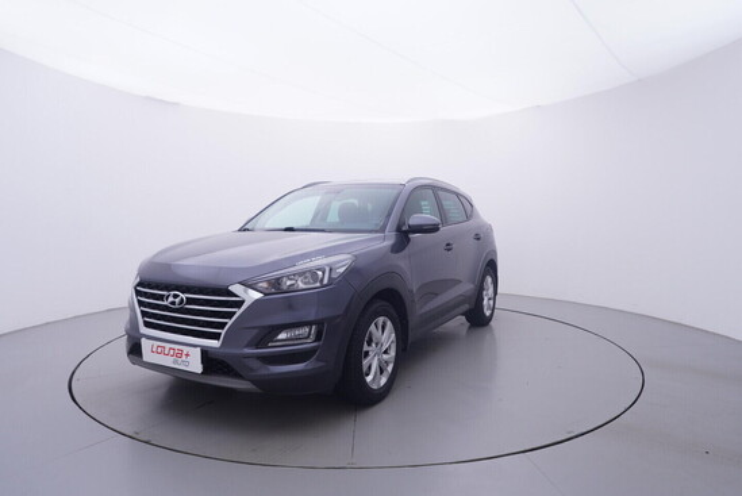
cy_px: 248
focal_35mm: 22
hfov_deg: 77.3
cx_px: 371
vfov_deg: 56.2
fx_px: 464
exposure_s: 1/80
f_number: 5
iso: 200
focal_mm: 15
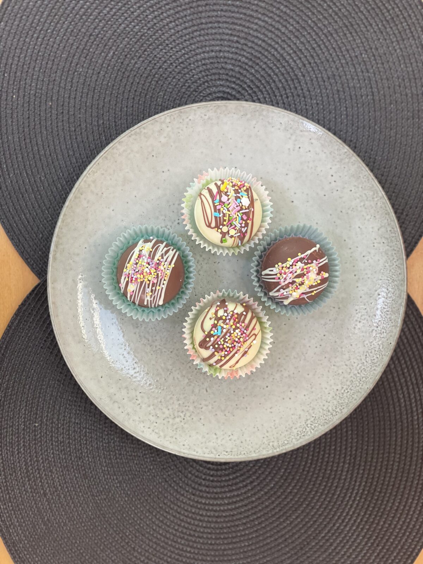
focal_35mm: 52
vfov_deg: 36.8
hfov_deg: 28.0
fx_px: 847
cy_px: 282
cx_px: 212
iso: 125
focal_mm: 6
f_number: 2
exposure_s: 1/122
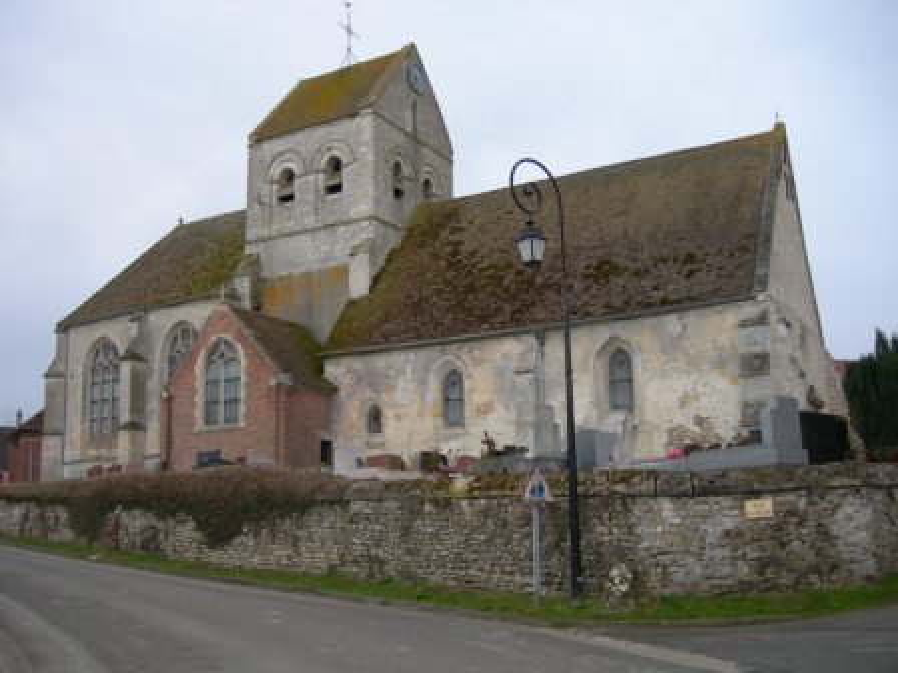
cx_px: 449
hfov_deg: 49.0
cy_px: 336
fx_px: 986
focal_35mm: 38
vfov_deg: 37.7
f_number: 2.8
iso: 50
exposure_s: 1/83.6
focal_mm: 7.8
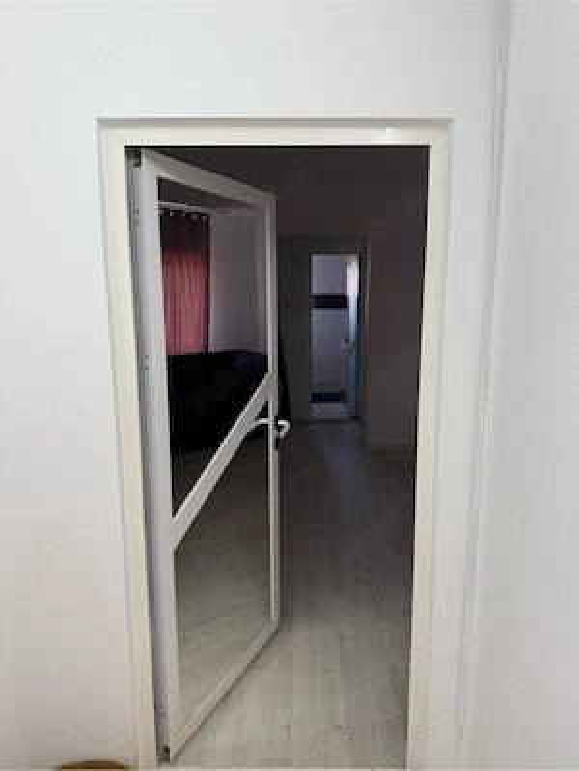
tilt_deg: -10.2
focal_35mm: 24
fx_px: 535
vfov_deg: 71.6
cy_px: 386
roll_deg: +0.2
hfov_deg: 56.8
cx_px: 290
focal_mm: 6.76
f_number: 1.78
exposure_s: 1/100
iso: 200
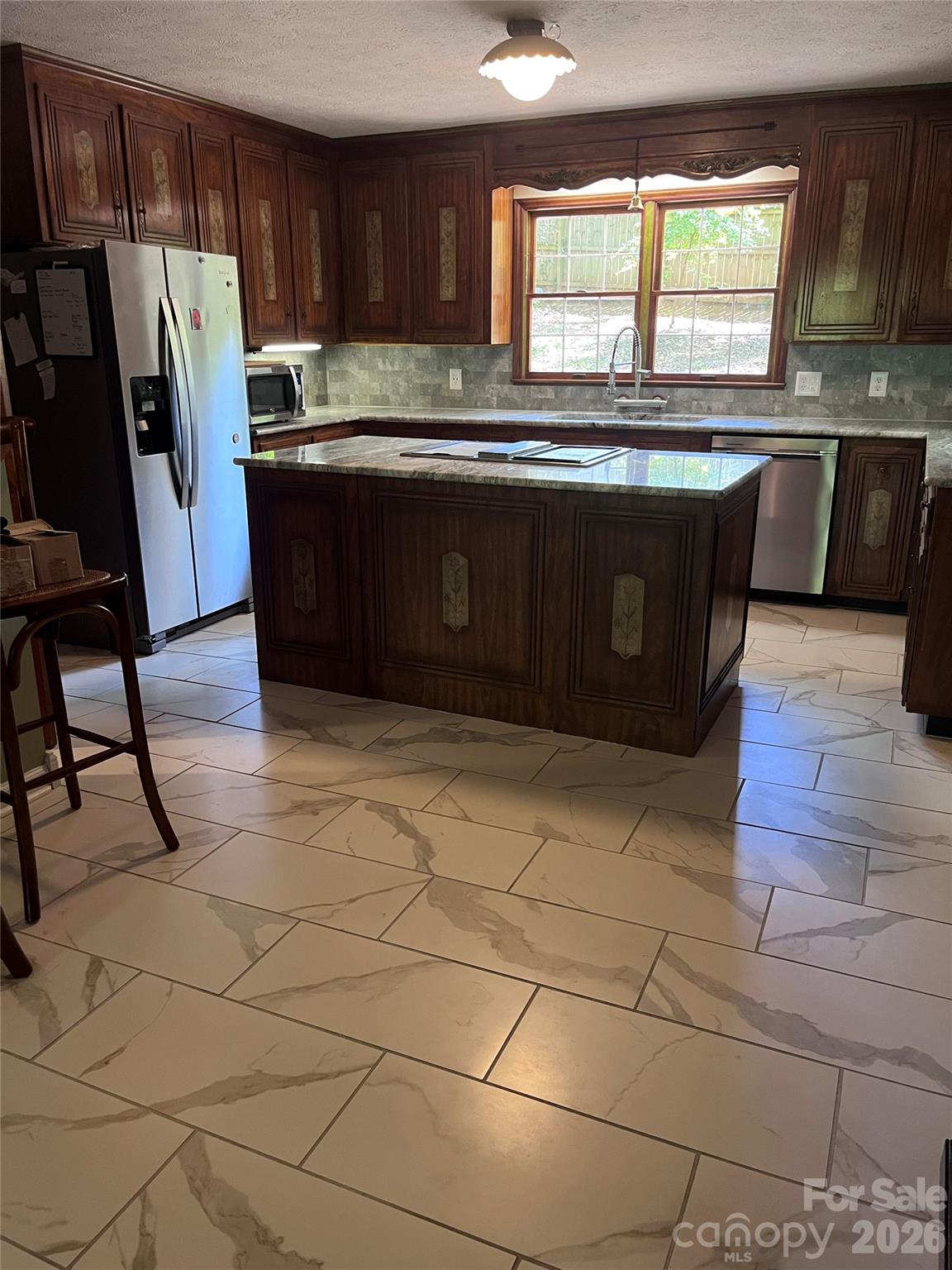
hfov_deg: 53.1
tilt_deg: -17.1
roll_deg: +1.1
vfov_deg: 67.3
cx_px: 476
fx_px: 953
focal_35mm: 26
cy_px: 635
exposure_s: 1/60
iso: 320
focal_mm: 5.1
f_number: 1.6
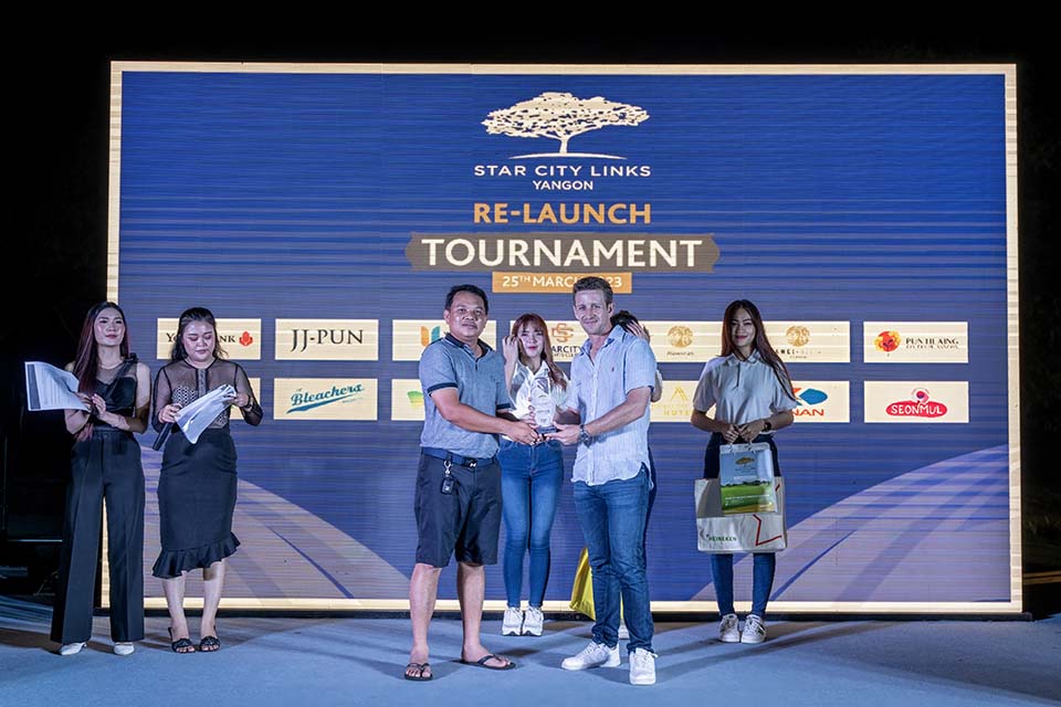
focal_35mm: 38
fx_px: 1120
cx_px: 530
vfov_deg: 35.1
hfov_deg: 50.7
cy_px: 354
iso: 800
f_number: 3.5
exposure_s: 1/200
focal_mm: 38
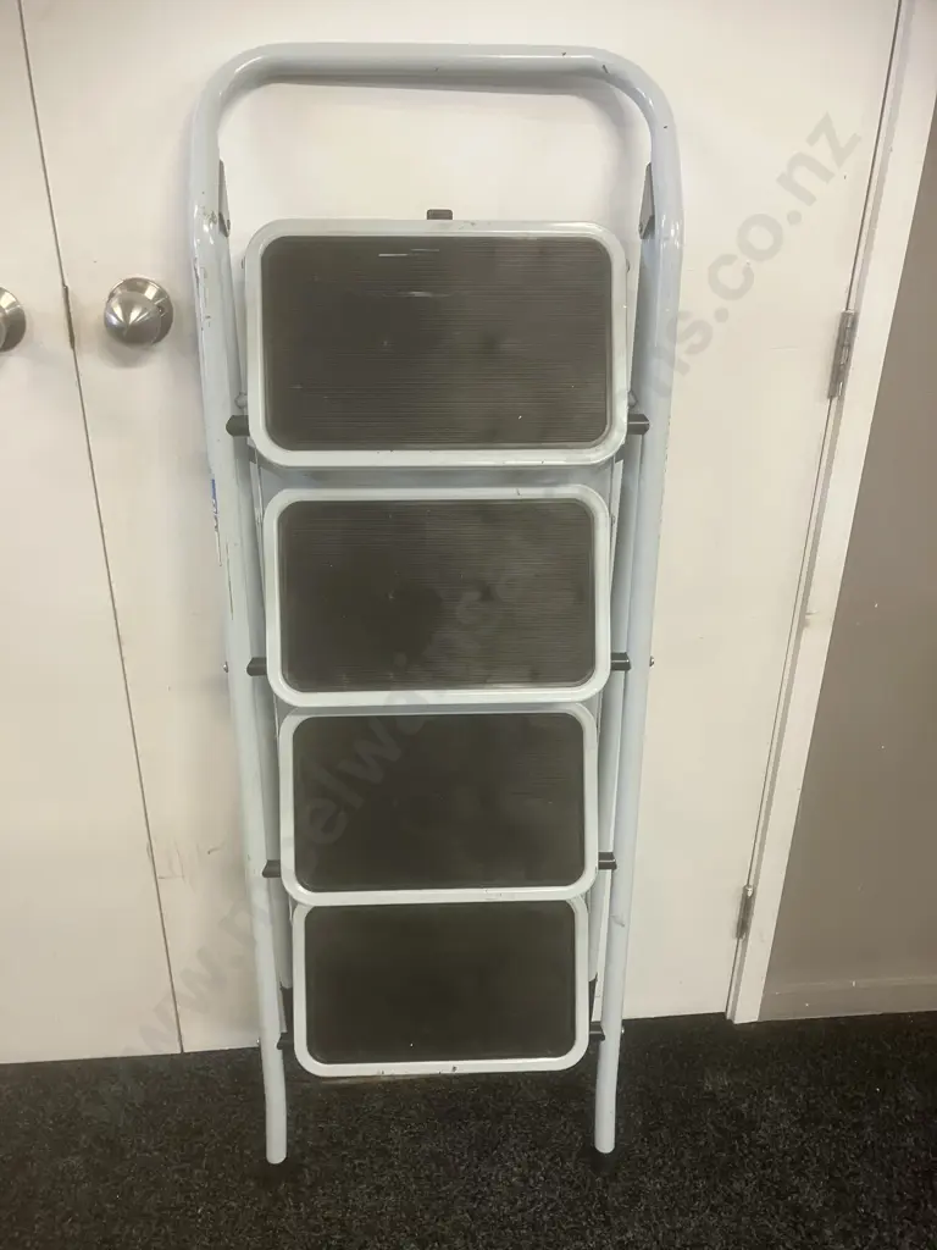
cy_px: 625
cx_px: 468
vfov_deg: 63.4
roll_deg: -1.8
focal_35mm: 28
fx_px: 1011
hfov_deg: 49.7
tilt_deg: -25.6
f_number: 1.8
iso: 160
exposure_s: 1/50
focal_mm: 3.99
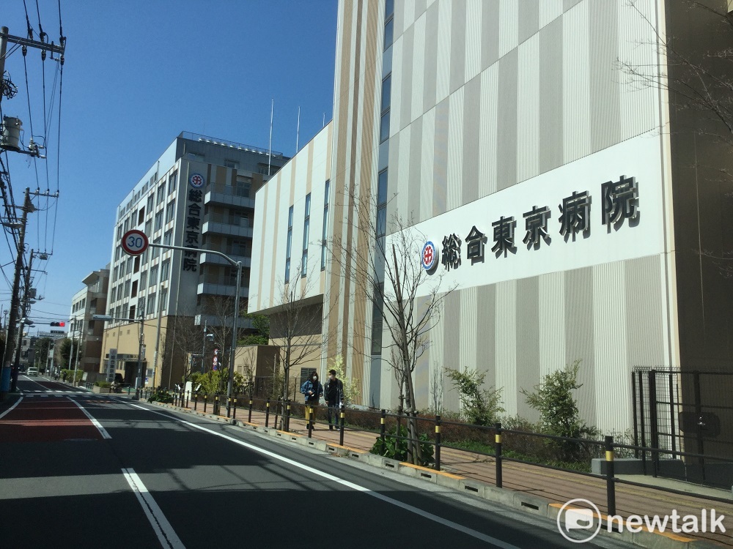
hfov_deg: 58.4
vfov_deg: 45.4
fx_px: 656
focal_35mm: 31
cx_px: 366
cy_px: 274
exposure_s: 1/1456
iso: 25
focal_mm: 3.3
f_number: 2.4
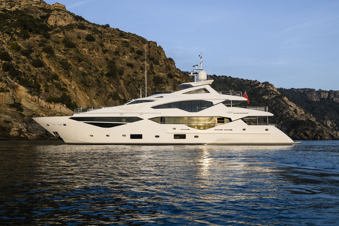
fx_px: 330
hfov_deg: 54.4
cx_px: 170
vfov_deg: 37.9
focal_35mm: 35
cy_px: 113
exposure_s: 1/250
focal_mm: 35
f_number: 7.1
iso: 200
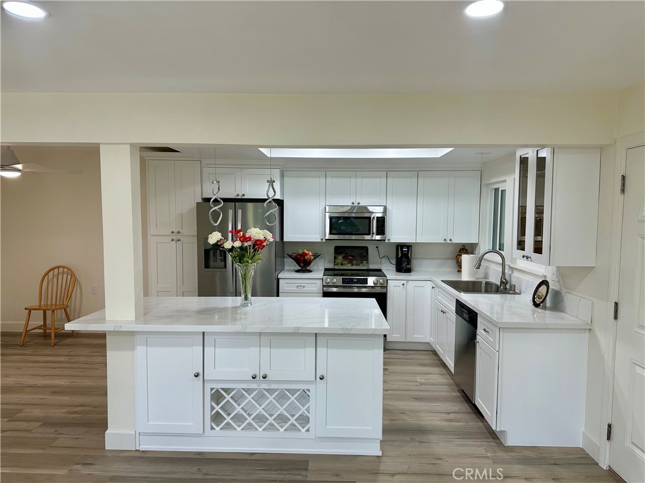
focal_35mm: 24
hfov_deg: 71.6
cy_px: 242
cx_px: 322
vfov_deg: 56.8
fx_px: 447
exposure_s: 1/120
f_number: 1.78
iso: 100
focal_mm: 6.86
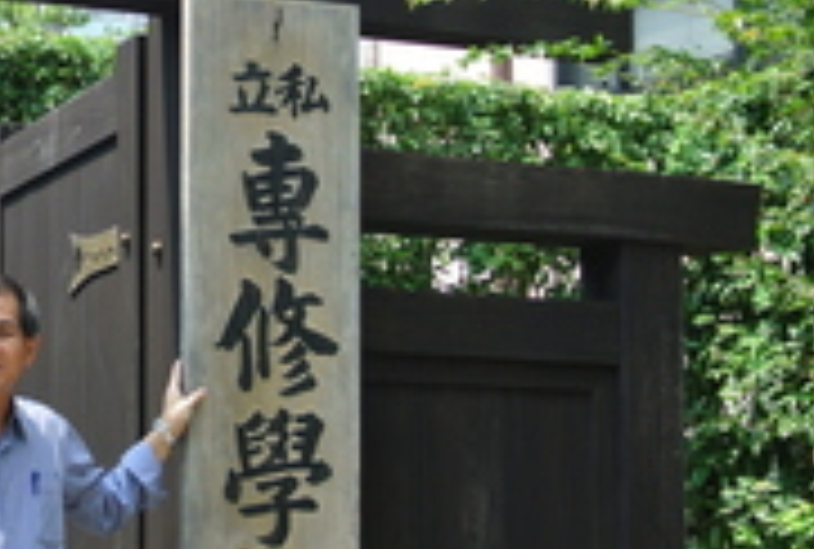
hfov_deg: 19.5
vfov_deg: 13.5
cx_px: 45
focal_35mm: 102
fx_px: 2314
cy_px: 367
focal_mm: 14
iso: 100
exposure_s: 1/320
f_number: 4
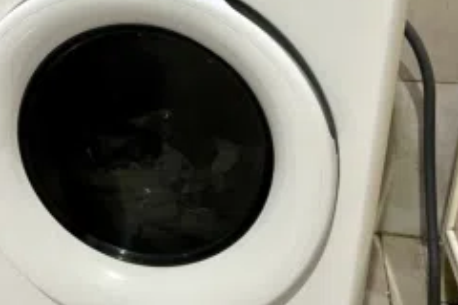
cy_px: 109
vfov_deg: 29.7
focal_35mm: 45
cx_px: 177
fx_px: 572
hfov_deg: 43.3
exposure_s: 1/50
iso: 500
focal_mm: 5.7
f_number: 1.5
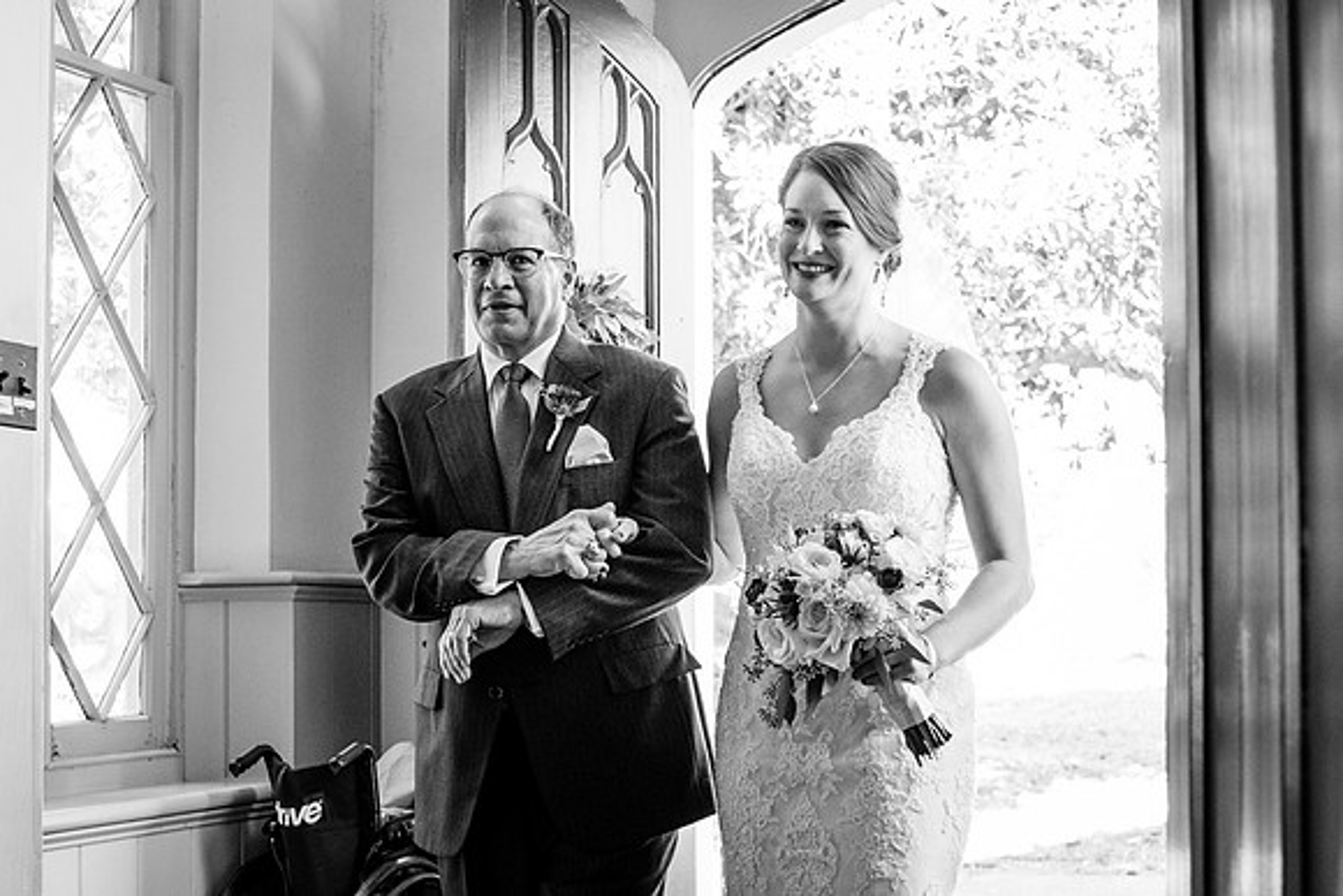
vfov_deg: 25.4
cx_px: 643
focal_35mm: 53
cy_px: 549
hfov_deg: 37.4
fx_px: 1981
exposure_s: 1/100
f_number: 4
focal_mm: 35
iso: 2000
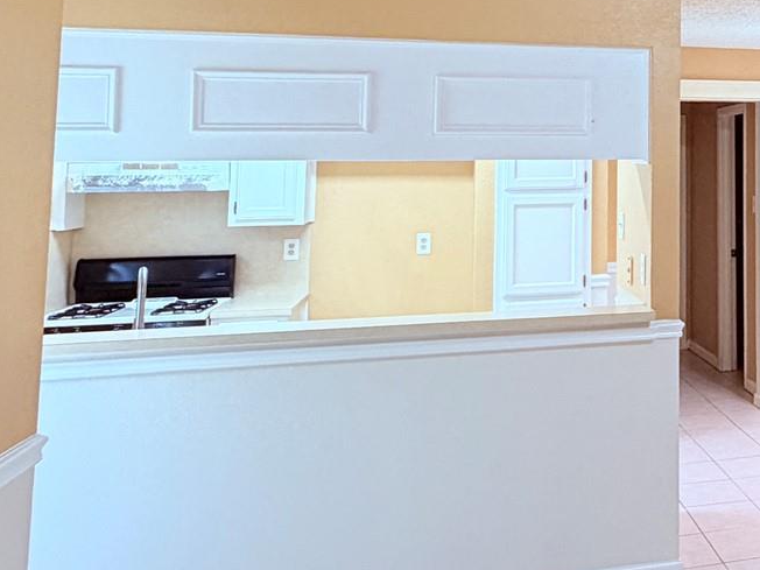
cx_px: 762
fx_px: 966
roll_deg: +0.3
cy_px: 76
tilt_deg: +5.2
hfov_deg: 38.1
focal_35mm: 44
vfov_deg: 31.6
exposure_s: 1/60
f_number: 2.2
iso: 200
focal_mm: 2.22
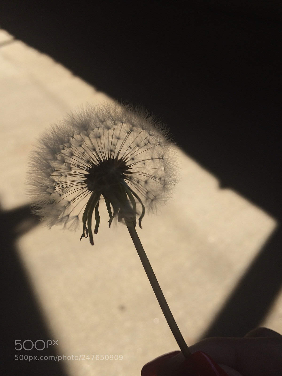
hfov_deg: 48.2
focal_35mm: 29
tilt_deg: -35.8
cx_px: 141
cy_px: 188
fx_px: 315
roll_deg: +0.7
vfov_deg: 61.7
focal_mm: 4.15
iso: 32
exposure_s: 1/1866
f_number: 2.2
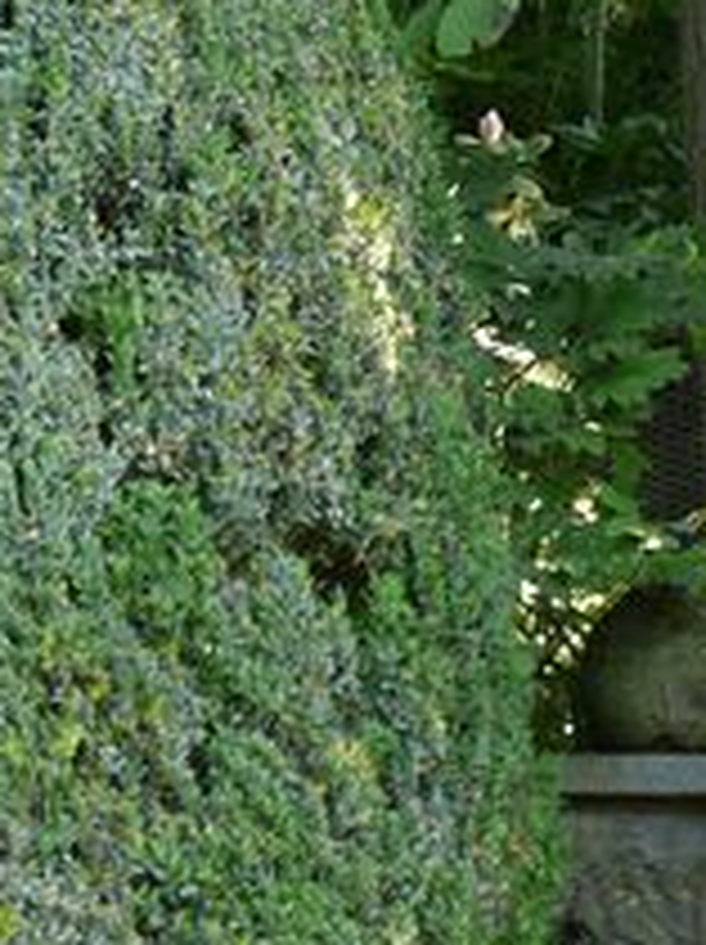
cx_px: 760
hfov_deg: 5.2
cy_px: 900
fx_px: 7820
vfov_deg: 6.9
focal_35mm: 287
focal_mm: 47
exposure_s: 1/30
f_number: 5.6
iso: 200
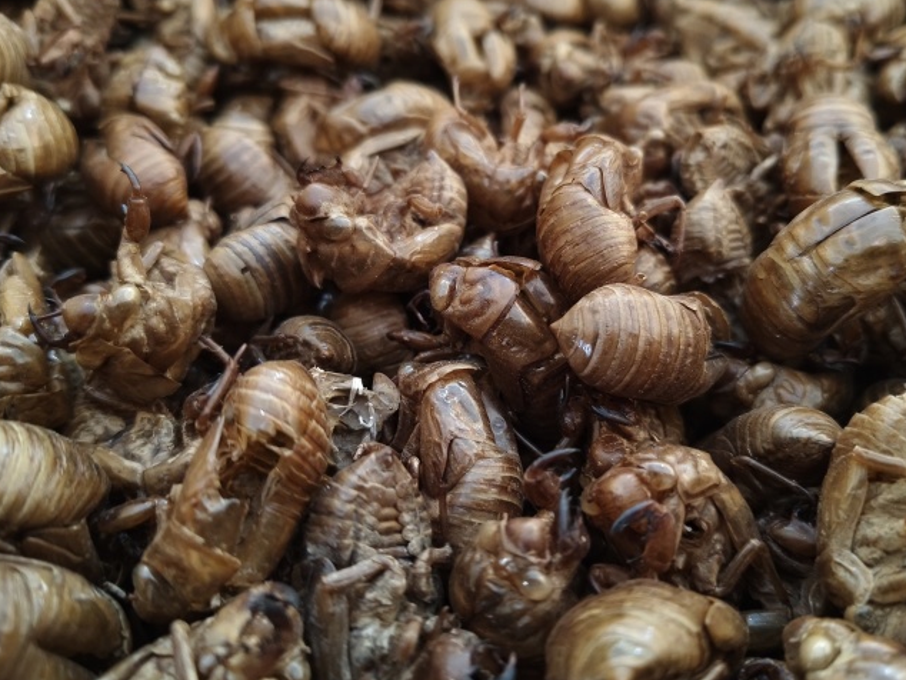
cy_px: 344
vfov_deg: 48.3
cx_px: 487
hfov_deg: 61.6
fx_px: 759
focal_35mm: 29
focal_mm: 5.6
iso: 1909
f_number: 1.88
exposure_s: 1/33.3
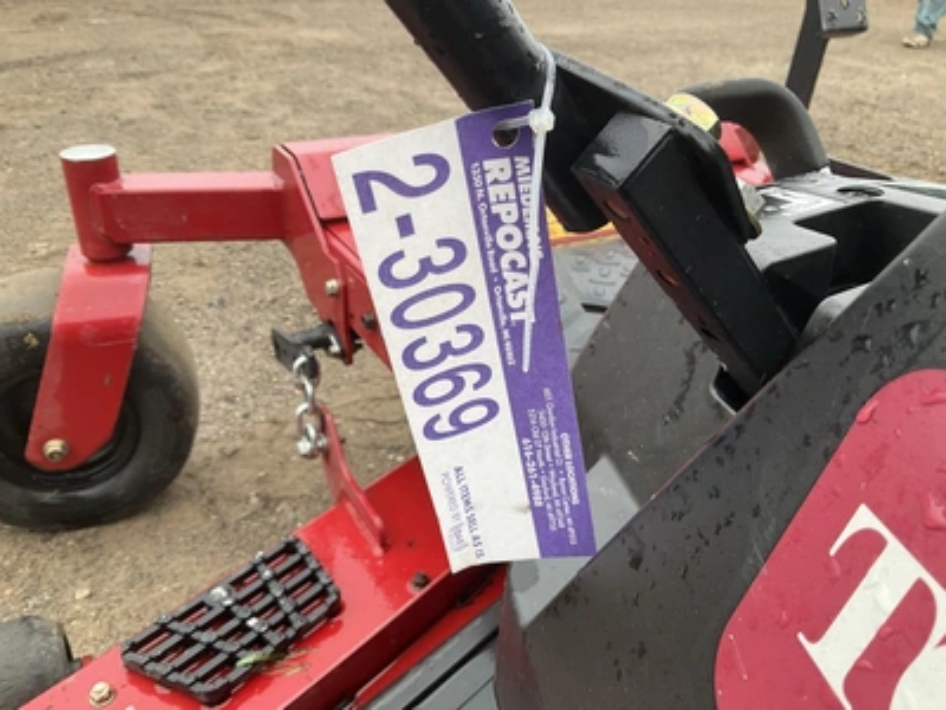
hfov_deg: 61.7
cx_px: 473
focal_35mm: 29
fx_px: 793
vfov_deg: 48.2
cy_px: 355
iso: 25
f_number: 1.8
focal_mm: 3
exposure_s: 1/122
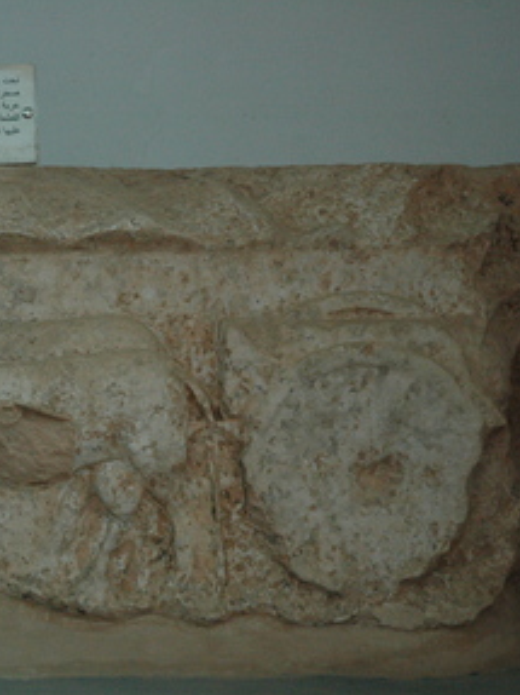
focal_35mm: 84
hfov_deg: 17.2
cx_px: 17
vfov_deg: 23.3
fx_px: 1684
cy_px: 346
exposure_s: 1/30
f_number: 4.2
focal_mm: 38
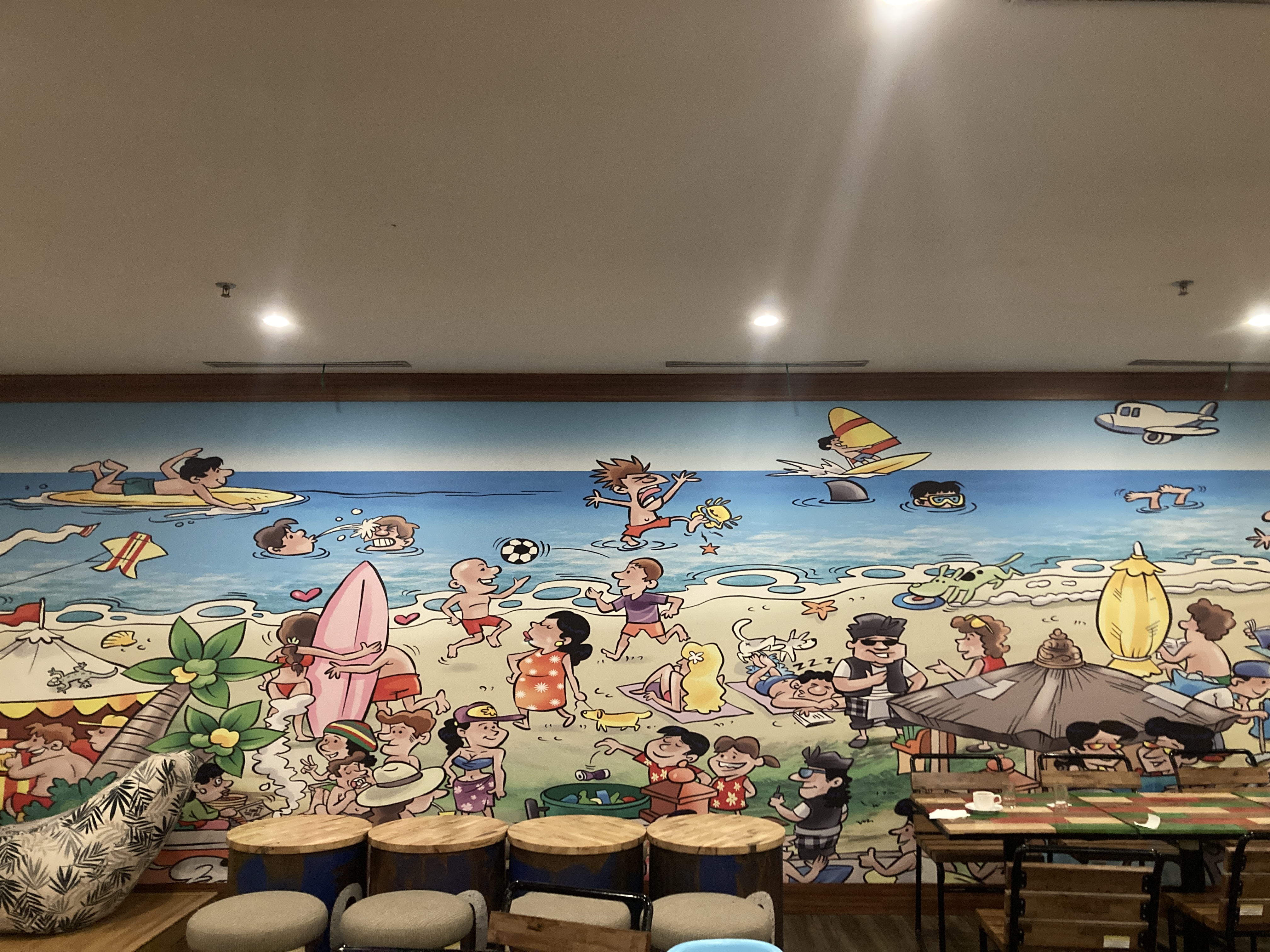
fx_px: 1027
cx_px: 635
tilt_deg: +6.2
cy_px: 476
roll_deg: +0.1
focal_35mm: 28
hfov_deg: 63.4
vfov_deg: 49.7
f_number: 1.8
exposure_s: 1/30
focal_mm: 3.99
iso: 640
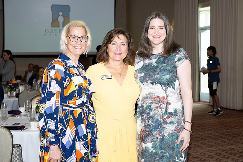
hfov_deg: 35.6
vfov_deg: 24.2
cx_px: 122
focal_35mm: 56
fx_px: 378
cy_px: 81
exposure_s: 1/200
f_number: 5.6
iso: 800
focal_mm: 56
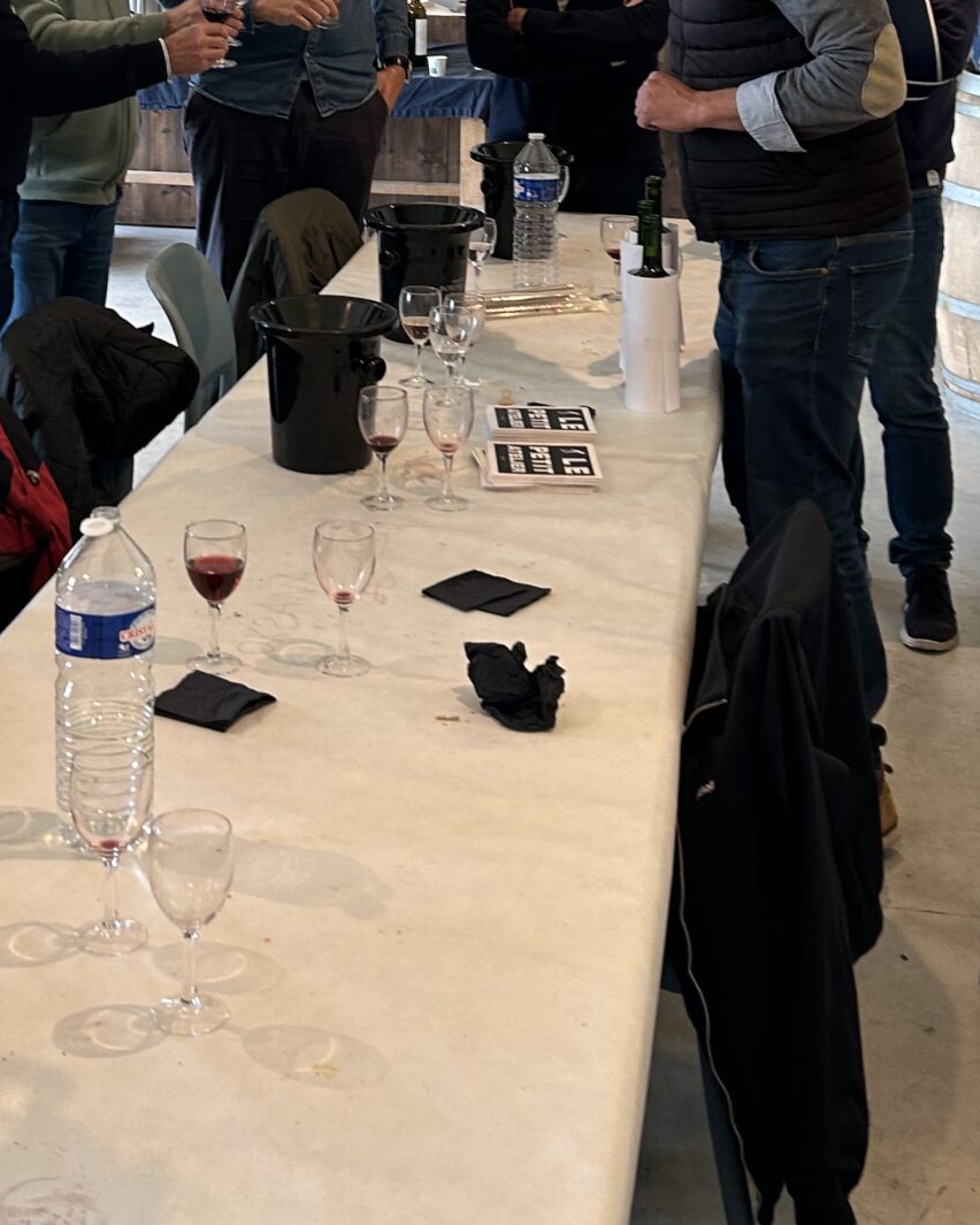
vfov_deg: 29.8
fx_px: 2212
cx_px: 296
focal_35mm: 61
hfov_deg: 24.8
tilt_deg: -8.8
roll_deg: -0.1
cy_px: 145
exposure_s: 1/50
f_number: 1.5
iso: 80
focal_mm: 5.7
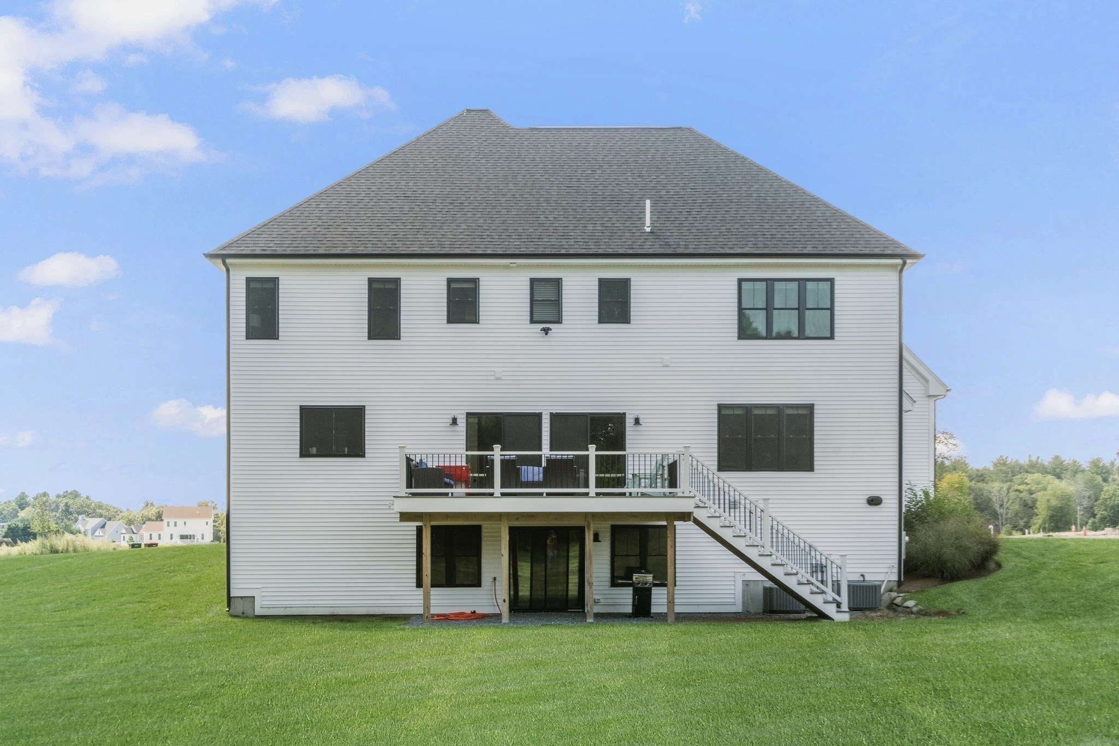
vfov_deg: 40.0
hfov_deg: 57.2
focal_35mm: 33
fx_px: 1026
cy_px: 373
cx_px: 560
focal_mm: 22
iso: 400
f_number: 14
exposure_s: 1/80
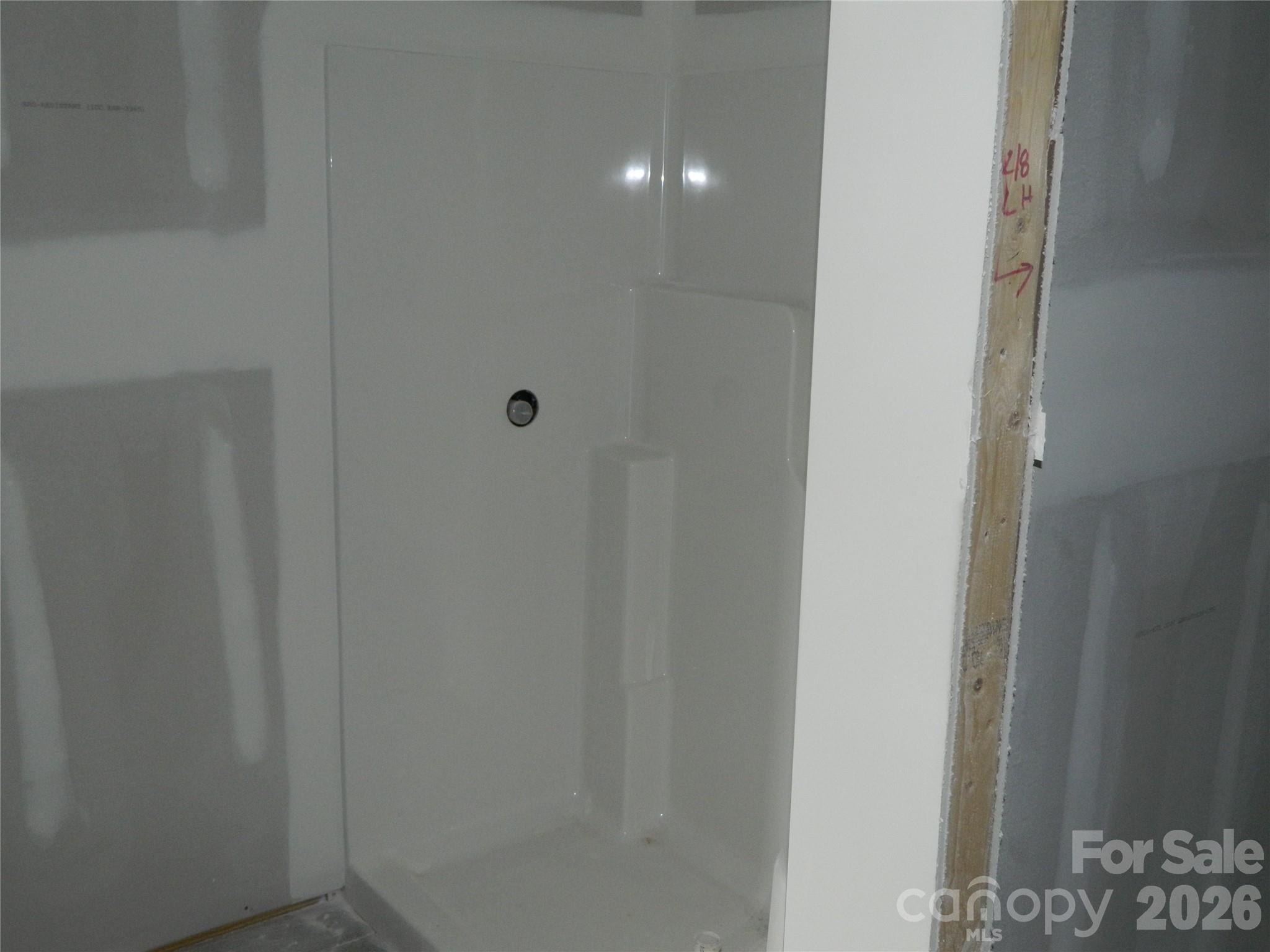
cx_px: 635
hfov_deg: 52.6
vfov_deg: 40.7
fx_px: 1284
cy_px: 476
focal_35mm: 35
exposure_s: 1/40
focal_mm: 6.2
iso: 200
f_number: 3.3
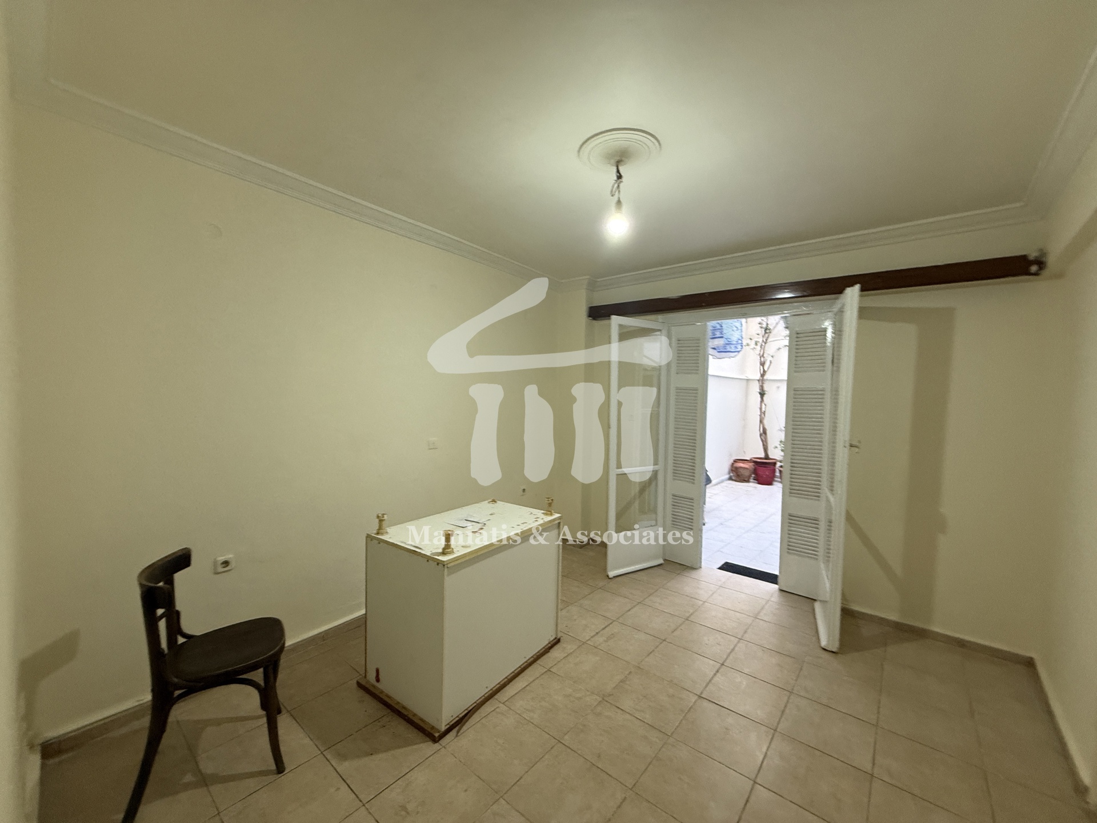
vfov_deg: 85.7
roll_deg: -2.1
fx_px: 444
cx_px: 548
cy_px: 412
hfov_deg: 102.1
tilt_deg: +0.2
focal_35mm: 14
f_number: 2.2
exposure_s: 1/100
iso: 250
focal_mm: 2.22
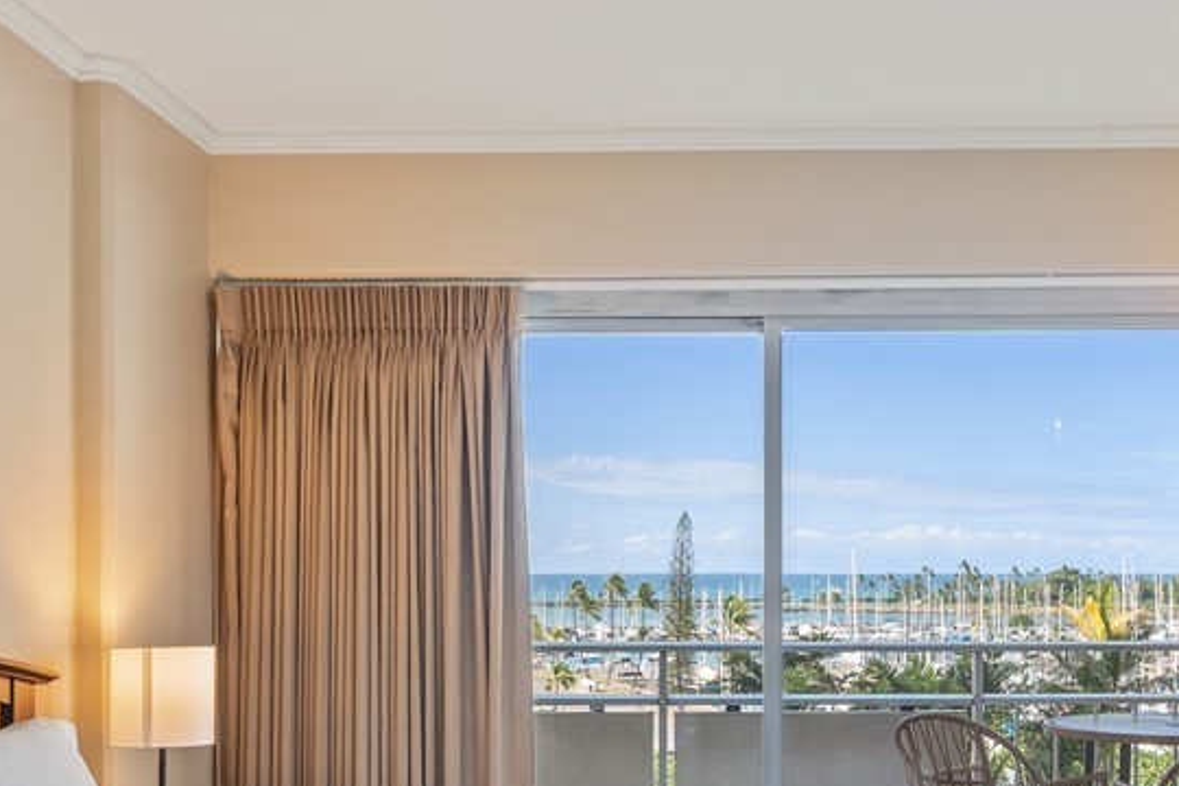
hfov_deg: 44.2
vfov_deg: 29.8
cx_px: 730
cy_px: 621
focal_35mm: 44
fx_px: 1441
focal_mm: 14
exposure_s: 1/5
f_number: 9
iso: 200
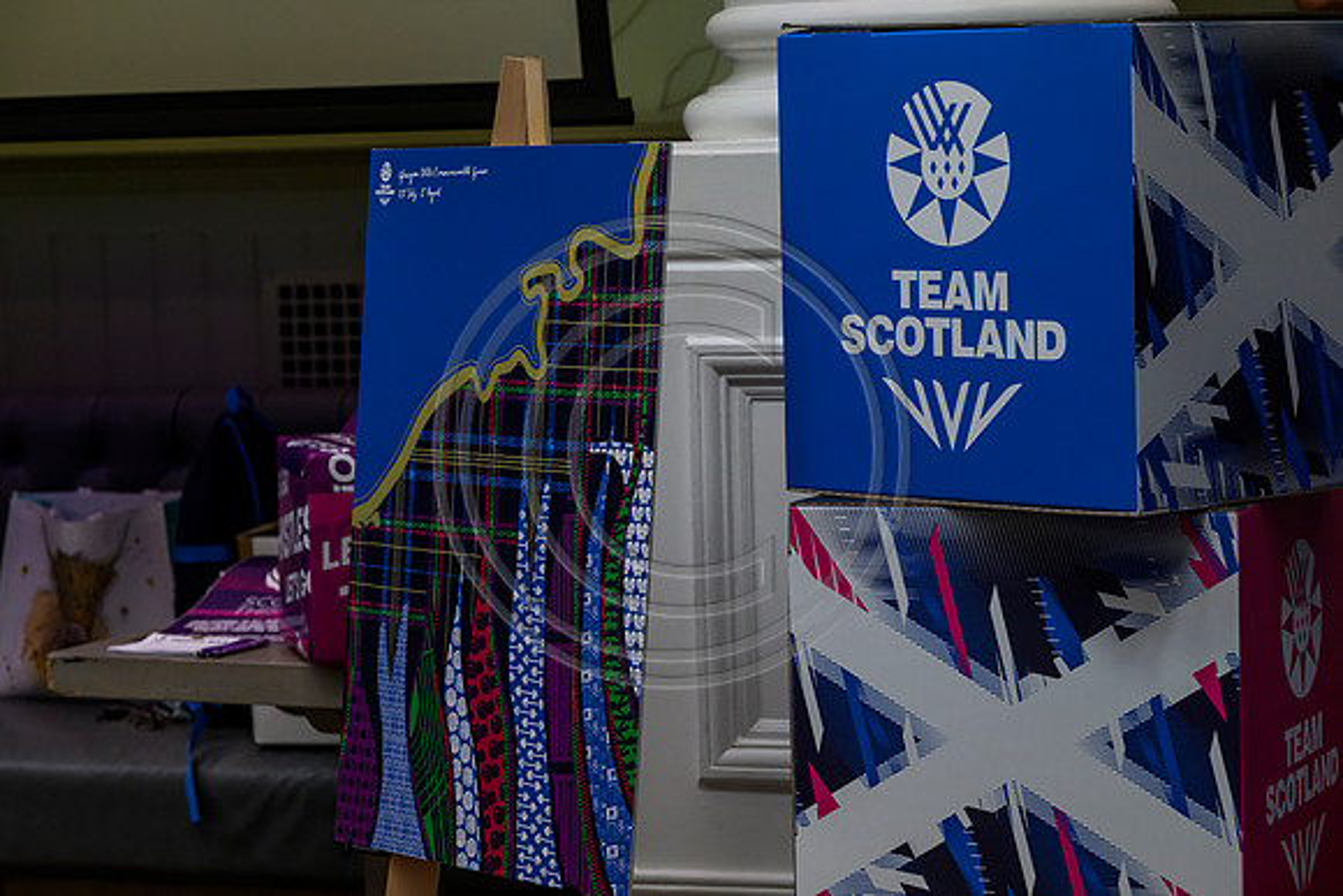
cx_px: 672
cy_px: 448
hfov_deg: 18.6
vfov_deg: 12.5
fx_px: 4104
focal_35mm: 110
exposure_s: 1/400
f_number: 5
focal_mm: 110
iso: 4000
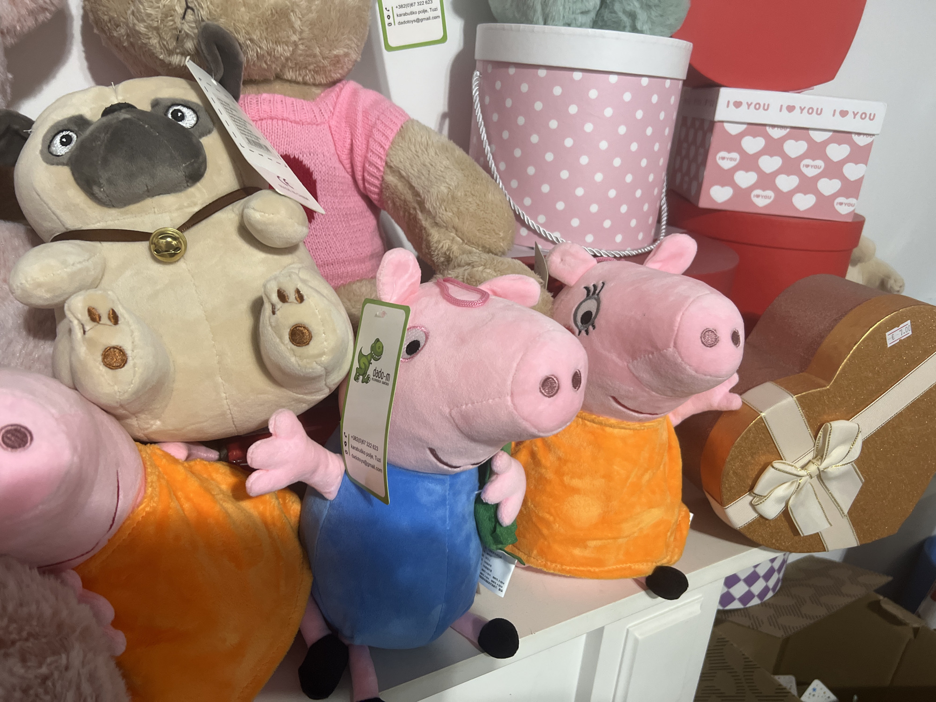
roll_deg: -5.5
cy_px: 351
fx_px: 703
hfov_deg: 67.3
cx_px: 468
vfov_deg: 53.1
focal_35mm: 26
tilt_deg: -21.9
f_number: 1.5
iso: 320
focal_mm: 5.7
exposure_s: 1/50
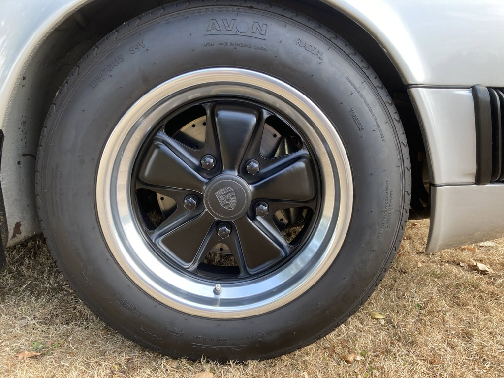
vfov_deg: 49.7
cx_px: 252
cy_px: 189
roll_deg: -1.7
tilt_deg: -13.1
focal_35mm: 28
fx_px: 408
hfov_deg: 63.4
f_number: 1.8
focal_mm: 3.99
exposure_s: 1/121
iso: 32
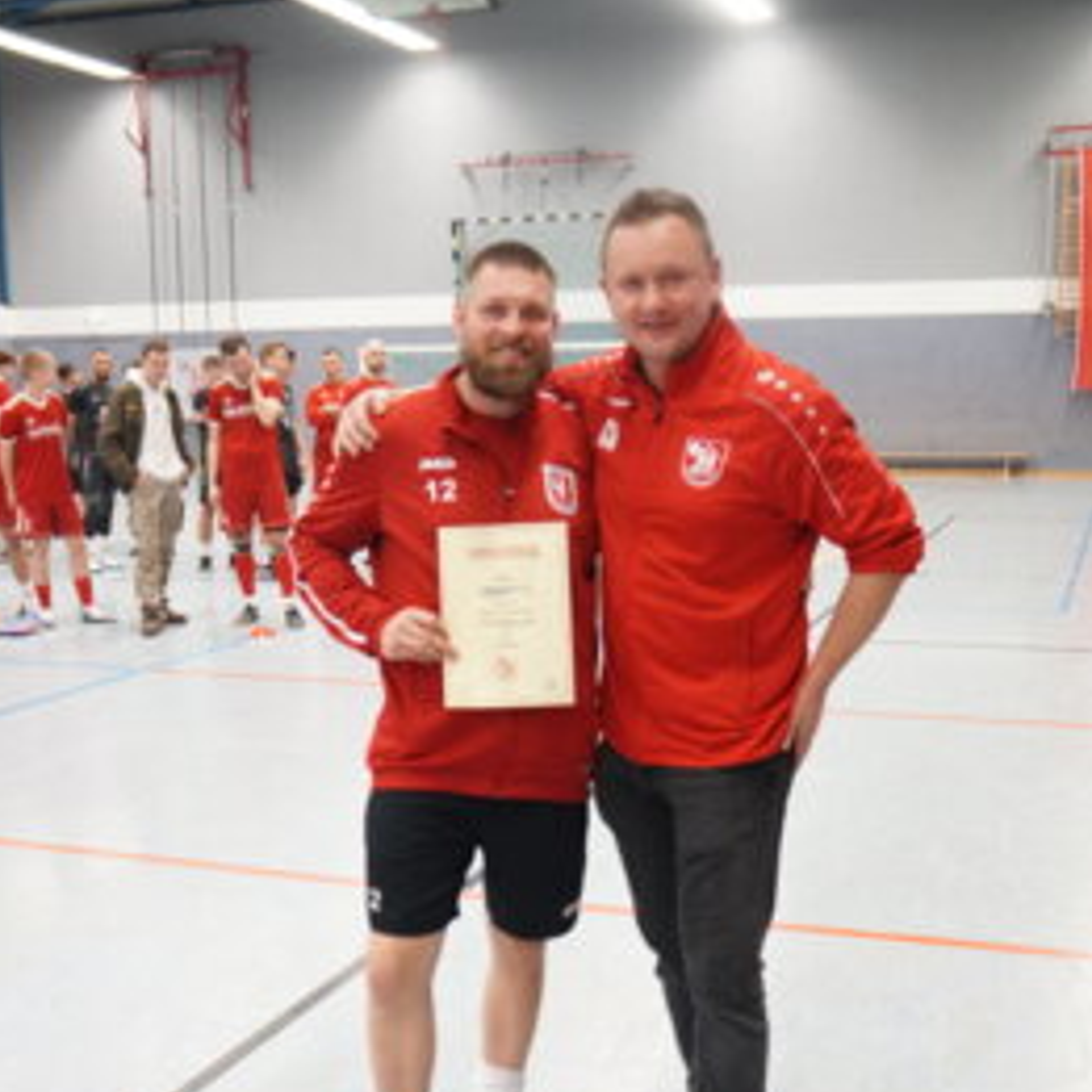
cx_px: 540
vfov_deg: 38.9
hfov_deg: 39.2
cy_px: 686
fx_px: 1535
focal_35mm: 43
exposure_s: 1/60
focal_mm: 22
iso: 1250
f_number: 4
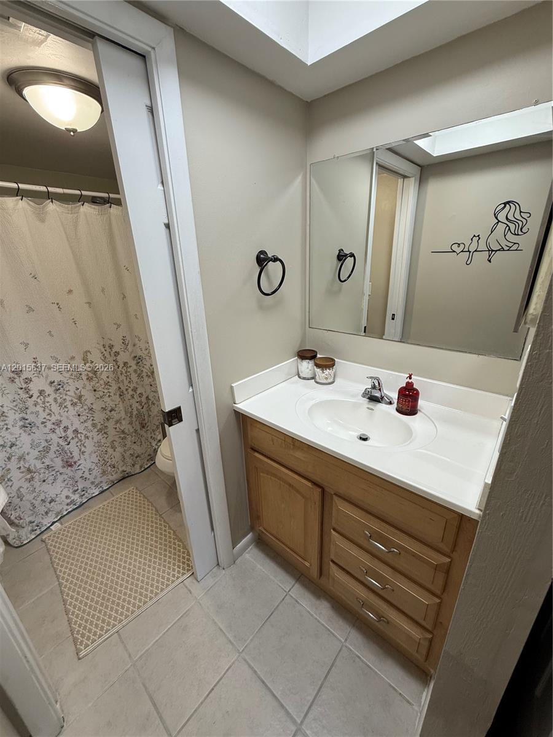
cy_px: 368
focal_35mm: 14
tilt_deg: -19.8
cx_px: 276
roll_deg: +1.2
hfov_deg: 85.7
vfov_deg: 102.1
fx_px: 298
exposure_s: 1/120
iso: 100
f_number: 2.2
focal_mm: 2.22
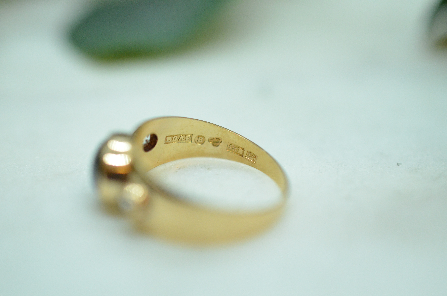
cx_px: 224
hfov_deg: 33.5
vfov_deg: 22.5
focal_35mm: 60
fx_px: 743
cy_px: 148
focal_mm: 40
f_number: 4
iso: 4000
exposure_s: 1/2500
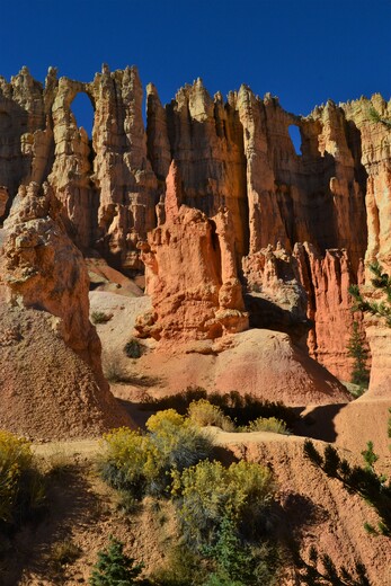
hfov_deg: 43.6
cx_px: 196
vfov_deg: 61.9
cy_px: 293
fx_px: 488
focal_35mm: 30
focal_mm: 20
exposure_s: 1/500
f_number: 11
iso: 320
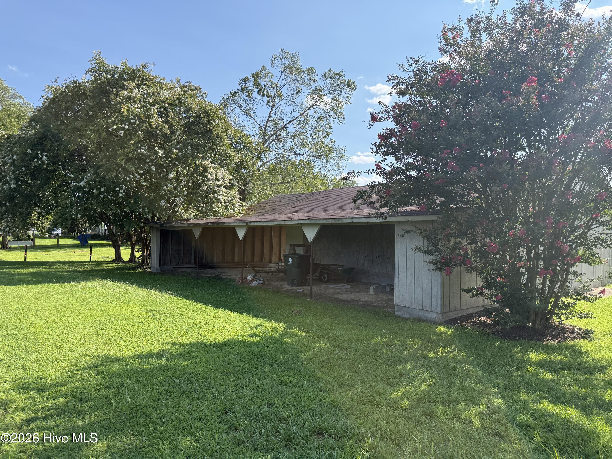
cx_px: 306
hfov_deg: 71.6
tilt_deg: +2.6
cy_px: 230
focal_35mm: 24
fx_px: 424
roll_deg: -0.6
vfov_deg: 56.8
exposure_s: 1/2525
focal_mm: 6.76
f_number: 1.78
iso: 100
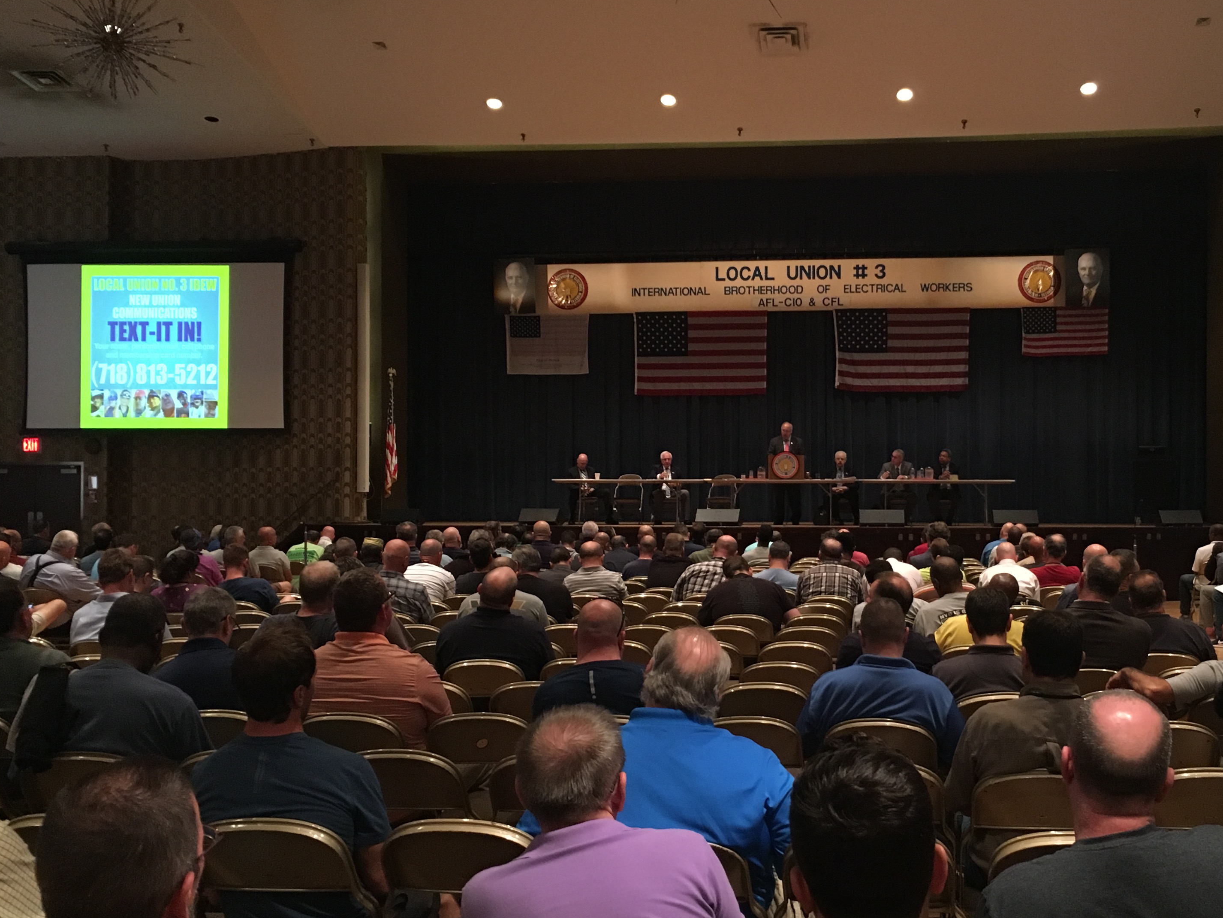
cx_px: 758
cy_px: 478
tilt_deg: -0.2
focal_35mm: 41
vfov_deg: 35.1
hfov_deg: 45.4
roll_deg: +0.2
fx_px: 1449
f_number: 2.2
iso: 200
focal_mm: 4.15
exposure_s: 1/24
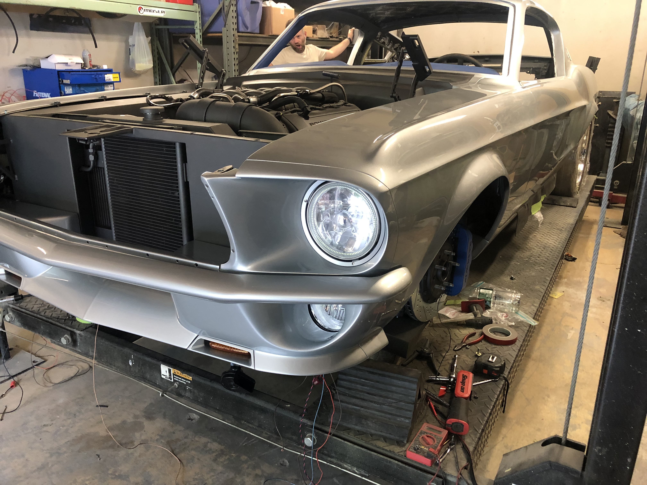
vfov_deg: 49.7
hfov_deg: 63.4
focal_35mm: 28
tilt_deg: -20.9
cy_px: 242
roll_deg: -0.4
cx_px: 324
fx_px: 523
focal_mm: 3.99
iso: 80
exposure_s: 1/15
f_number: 1.8
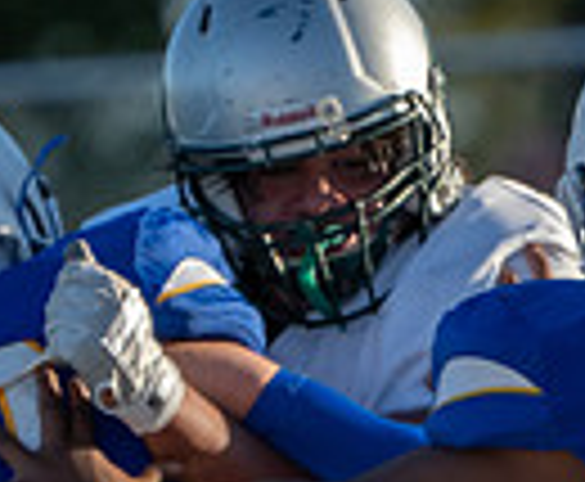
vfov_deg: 0.8
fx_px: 34600
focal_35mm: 1976
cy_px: 1119
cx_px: 773
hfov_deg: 1.0
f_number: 5.6
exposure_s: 1/1250
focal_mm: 358
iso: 500
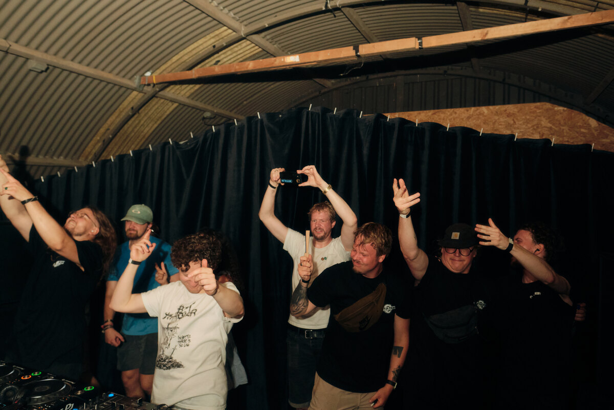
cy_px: 205
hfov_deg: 73.7
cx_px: 307
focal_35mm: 24
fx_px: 409
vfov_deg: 53.1
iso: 3200
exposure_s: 1/180
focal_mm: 16
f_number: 3.6
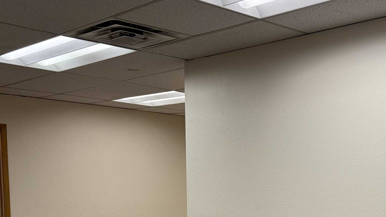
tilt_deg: -6.3
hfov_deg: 37.6
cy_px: 247
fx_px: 553
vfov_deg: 21.0
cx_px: 286
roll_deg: -0.3
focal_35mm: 54
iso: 160
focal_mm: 6.76
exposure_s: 1/154
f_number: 1.78
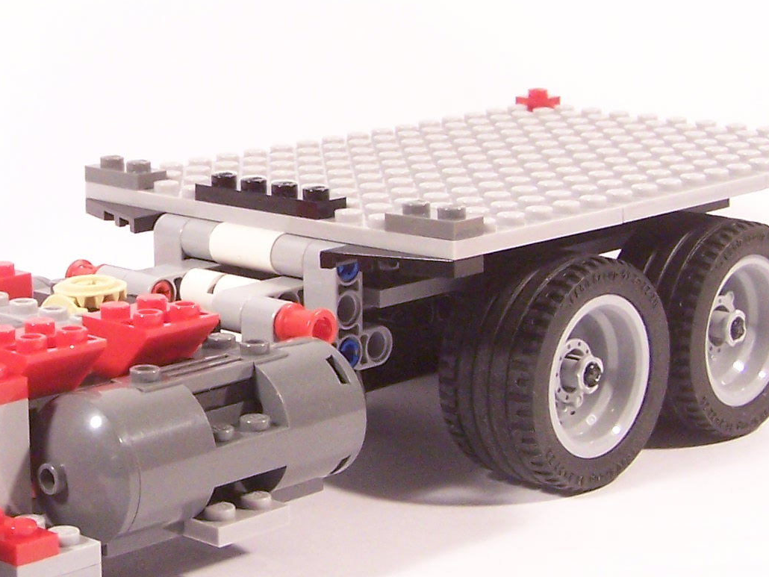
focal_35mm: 95
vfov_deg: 15.5
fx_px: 2111
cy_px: 211
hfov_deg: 20.4
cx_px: 147
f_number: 3.6
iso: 200
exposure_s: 1/20
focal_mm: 6.3
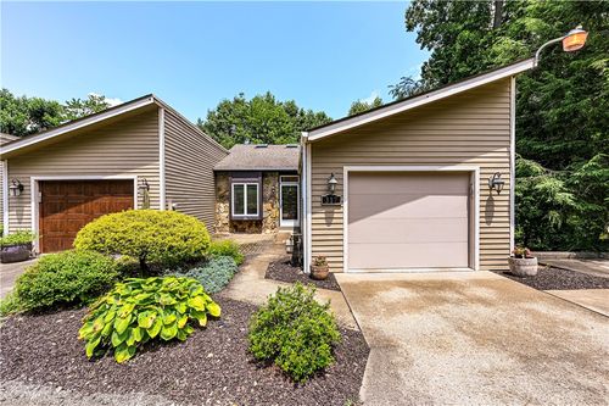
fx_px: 237
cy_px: 203
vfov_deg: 81.2
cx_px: 304
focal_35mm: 14
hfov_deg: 104.3
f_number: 8
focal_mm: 14
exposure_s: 1/160
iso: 100
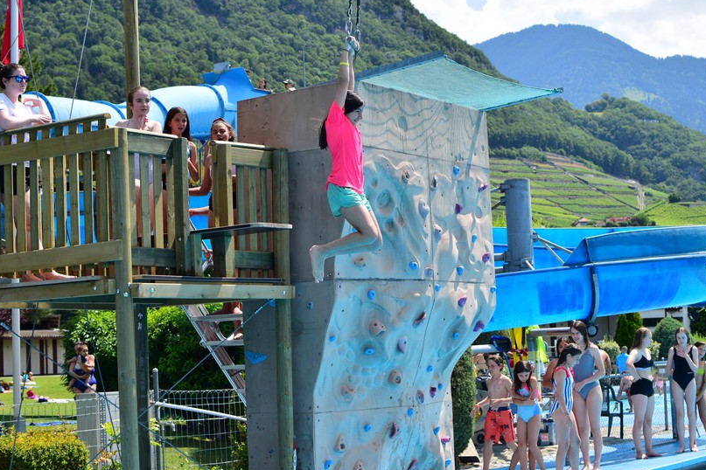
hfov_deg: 30.2
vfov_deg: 20.4
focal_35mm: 67
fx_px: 1307
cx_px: 368
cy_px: 190
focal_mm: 35
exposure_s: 1/1600
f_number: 4.5
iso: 200
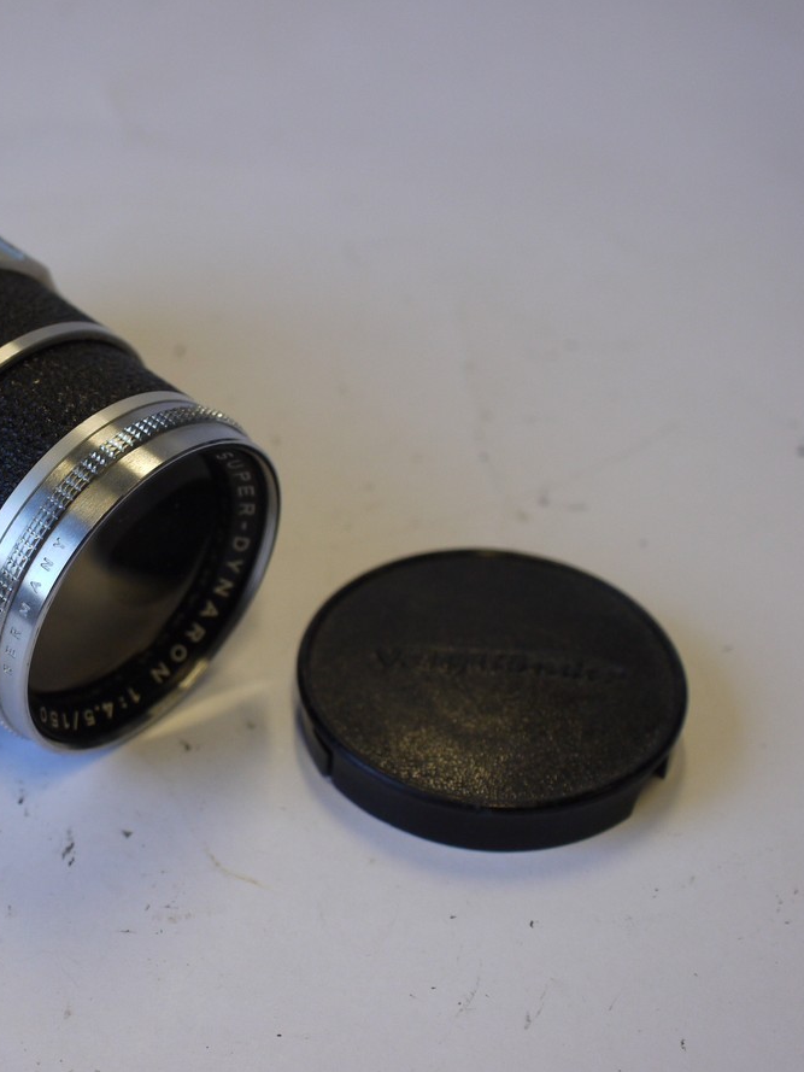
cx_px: 110
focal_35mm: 81
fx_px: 2508
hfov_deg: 18.0
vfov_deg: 24.1
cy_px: 535
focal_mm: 30
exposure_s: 1/200
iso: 400
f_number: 4.5
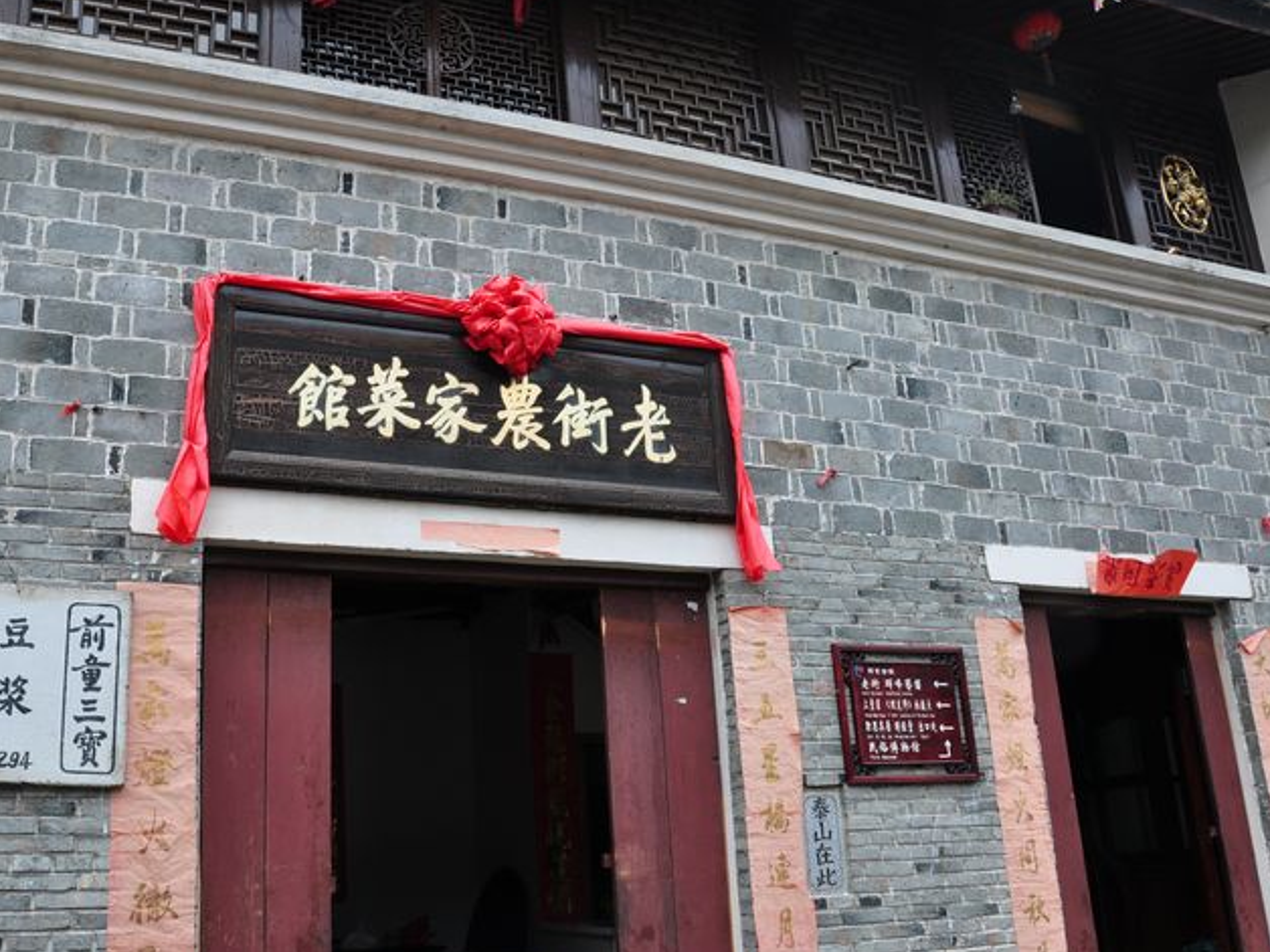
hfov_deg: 54.7
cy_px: 512
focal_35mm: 33
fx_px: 1211
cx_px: 469
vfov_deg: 42.9
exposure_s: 1/30
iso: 200
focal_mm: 18
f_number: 9
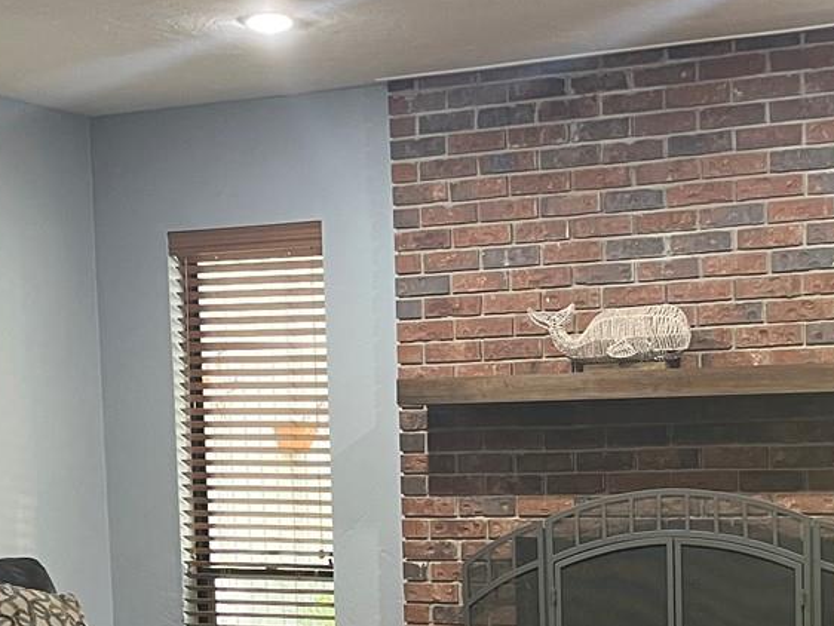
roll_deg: +1.8
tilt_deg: -5.8
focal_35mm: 74
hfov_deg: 26.3
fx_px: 1784
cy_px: 601
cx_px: 476
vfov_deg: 19.4
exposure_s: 1/60
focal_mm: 5.1
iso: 320
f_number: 1.6
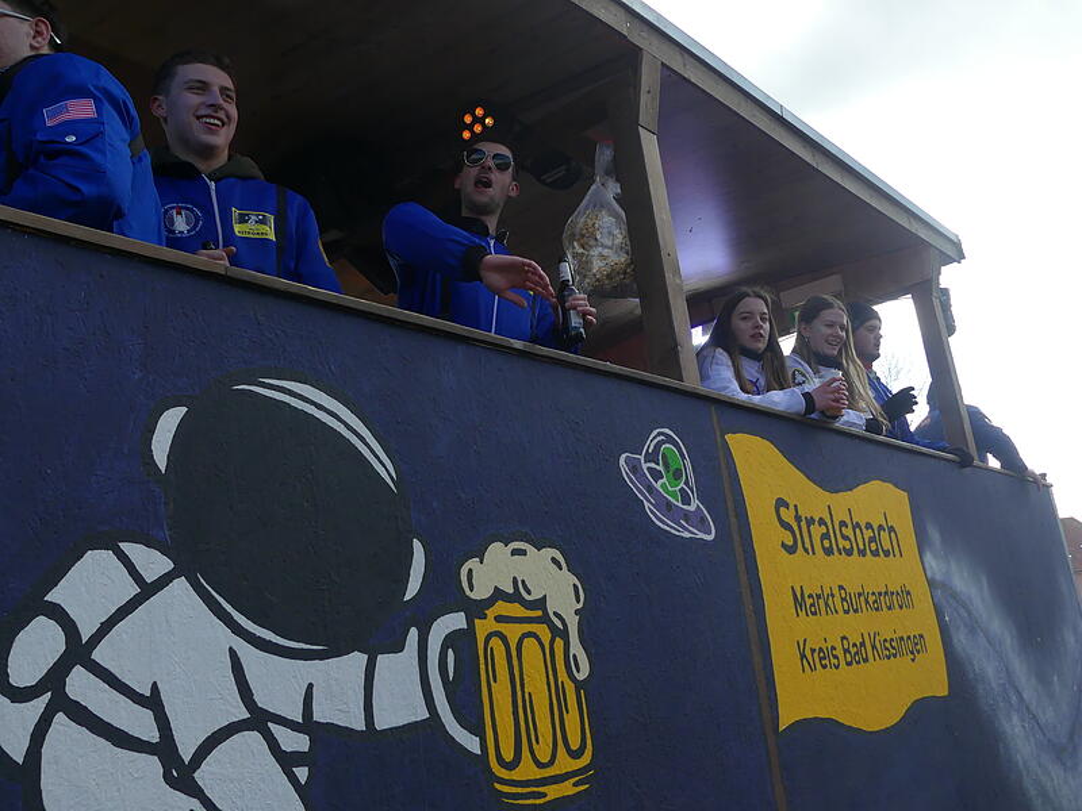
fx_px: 1063
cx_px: 541
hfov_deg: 54.0
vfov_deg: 41.8
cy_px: 406
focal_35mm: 34
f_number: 2.8
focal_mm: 6
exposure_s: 1/800
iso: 100
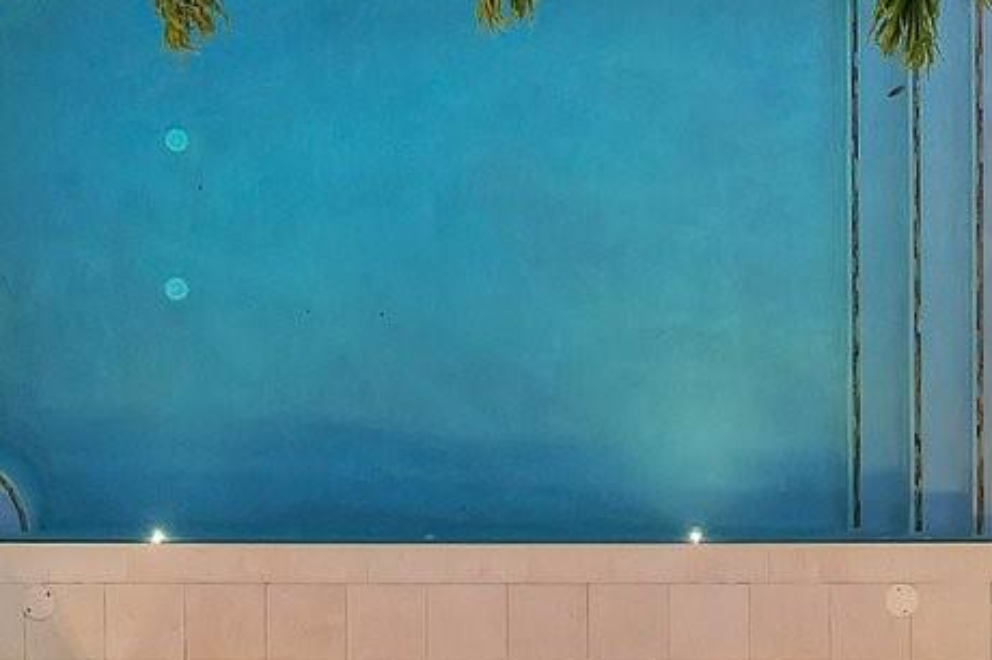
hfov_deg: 20.7
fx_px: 2698
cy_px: -98
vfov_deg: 13.6
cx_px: 707
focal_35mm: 98
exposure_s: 1/12.5
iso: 420
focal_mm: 8.38
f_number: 2.8
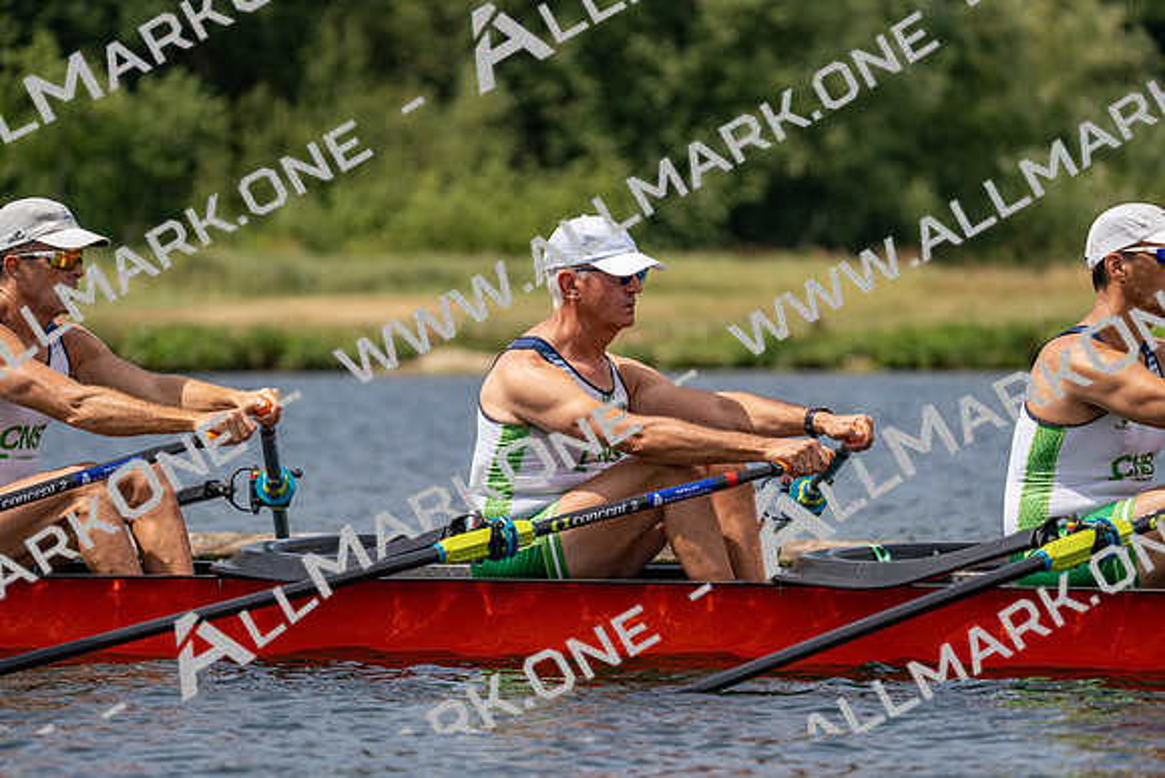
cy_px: 389
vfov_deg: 4.9
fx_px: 9063
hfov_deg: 7.4
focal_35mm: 280
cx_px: 582
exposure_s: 1/1600
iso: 250
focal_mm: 280
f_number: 5.6
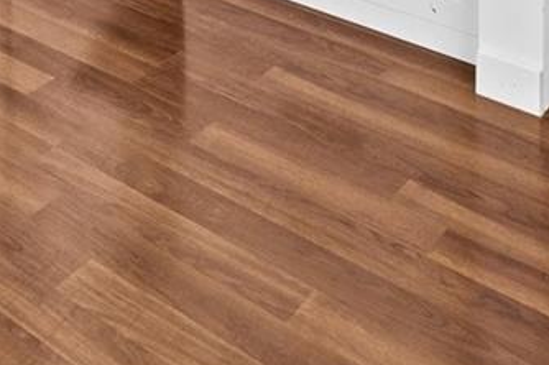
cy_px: -481
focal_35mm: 67
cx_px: -120
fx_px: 1021
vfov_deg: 14.4
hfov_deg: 26.5
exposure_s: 1/4
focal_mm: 14
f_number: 8
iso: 200
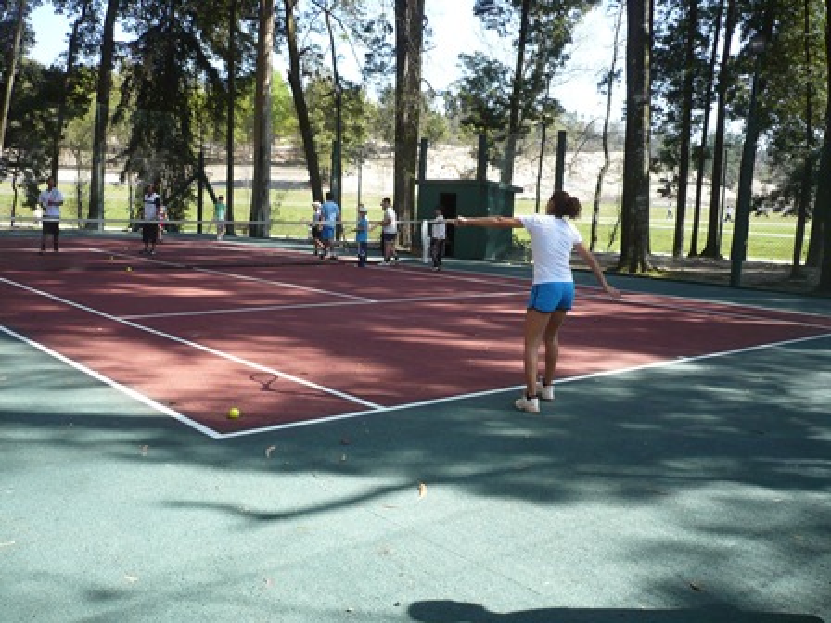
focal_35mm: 35
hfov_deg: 52.6
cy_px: 312
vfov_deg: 40.7
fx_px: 840
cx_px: 416
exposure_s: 1/320
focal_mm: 5.8
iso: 100
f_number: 2.8
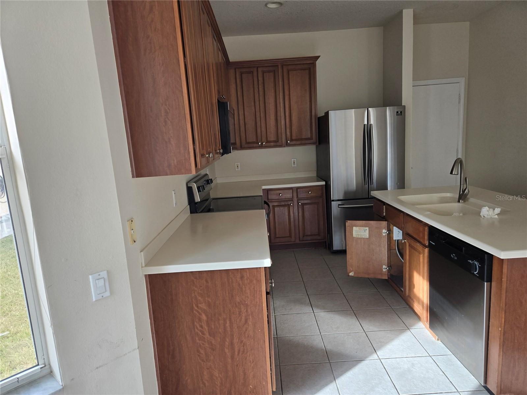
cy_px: 198
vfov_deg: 58.9
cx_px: 264
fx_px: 350
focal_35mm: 23
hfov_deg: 73.9
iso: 64
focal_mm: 5.4
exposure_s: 1/180
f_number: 1.8
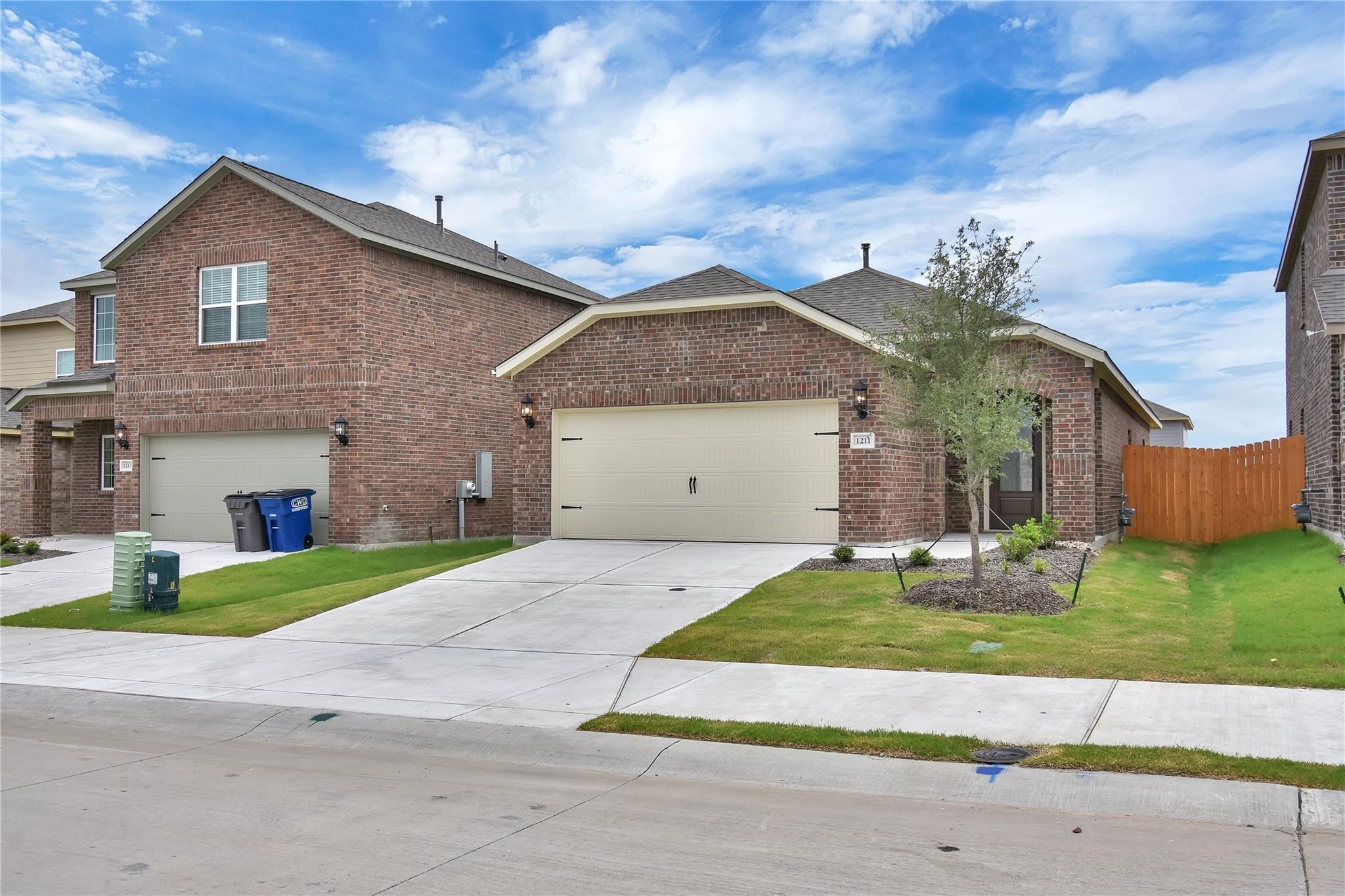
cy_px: 448
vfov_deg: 43.6
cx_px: 672
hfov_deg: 61.9
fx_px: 1121
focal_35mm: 30
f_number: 8
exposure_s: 1/500
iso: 140
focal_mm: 20
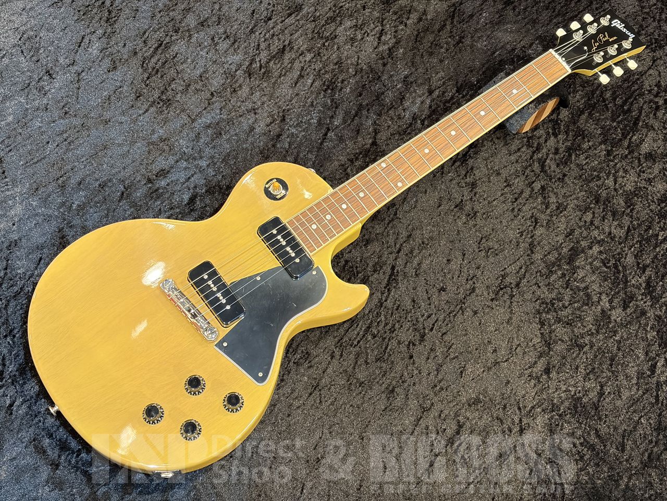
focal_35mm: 52
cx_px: 334
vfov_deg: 28.0
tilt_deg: -67.0
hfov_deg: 36.8
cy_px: 250
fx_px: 1002
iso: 250
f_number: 1.6
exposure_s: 1/40
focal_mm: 5.96
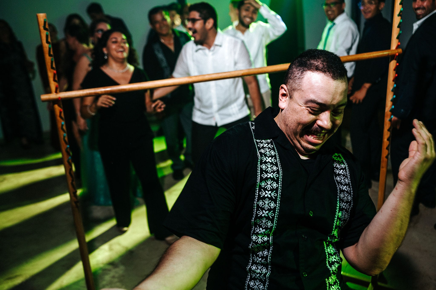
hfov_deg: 54.4
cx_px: 218
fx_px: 424
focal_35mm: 35
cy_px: 145
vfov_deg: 37.8
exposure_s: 1/200
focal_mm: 35
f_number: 2.8
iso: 500
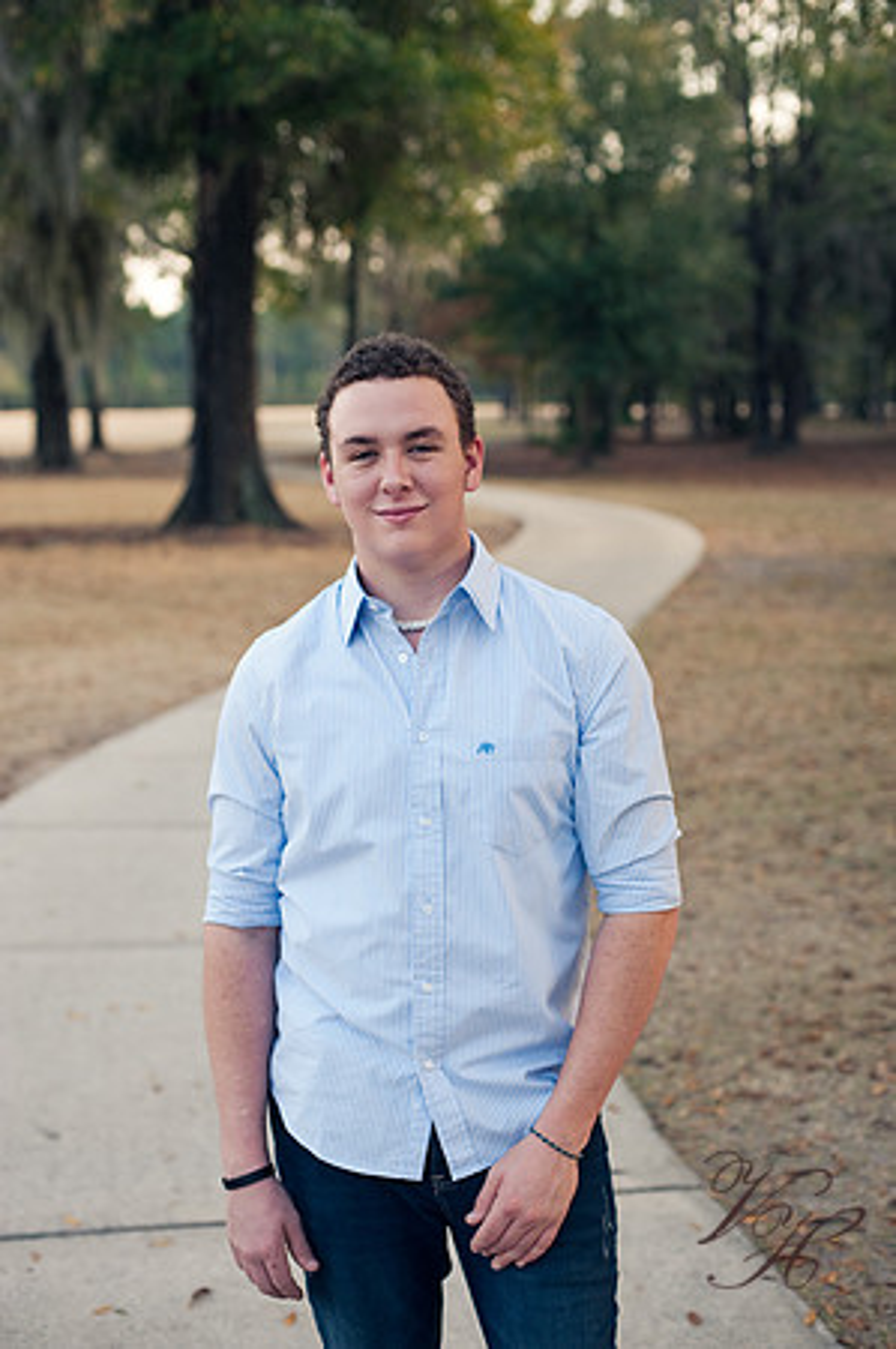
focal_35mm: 50
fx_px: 1871
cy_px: 674
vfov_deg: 39.6
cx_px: 448
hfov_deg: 26.9
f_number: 3.2
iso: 200
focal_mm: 50
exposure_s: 1/250
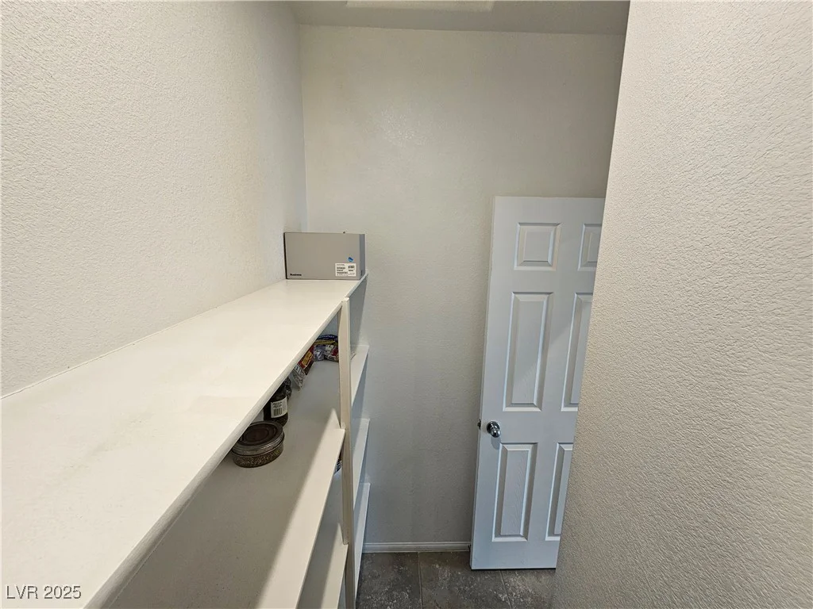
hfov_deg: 106.2
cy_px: 304
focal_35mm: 13
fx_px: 305
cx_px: 406
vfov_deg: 89.9
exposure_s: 1/60
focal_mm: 2.2
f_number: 2.2
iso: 100
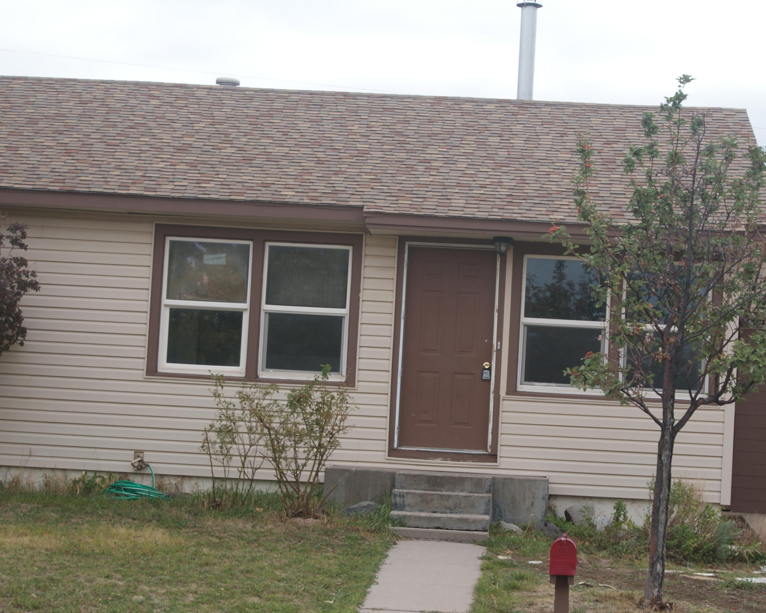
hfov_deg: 19.2
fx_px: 2258
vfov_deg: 15.5
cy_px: 323
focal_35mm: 100
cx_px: 429
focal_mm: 55
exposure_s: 1/100
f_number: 7.1
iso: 100
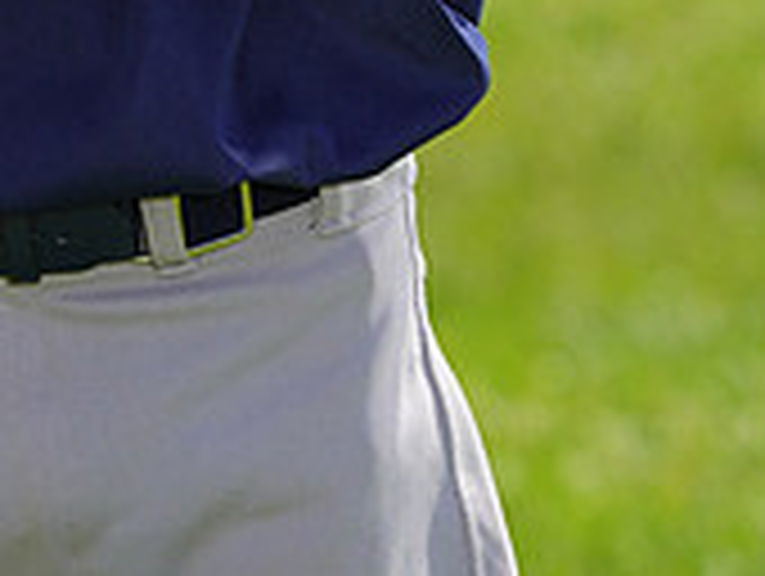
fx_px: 17904
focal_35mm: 809
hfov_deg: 2.4
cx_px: 115
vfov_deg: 1.8
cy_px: -549
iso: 100
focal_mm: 247
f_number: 8
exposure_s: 1/250
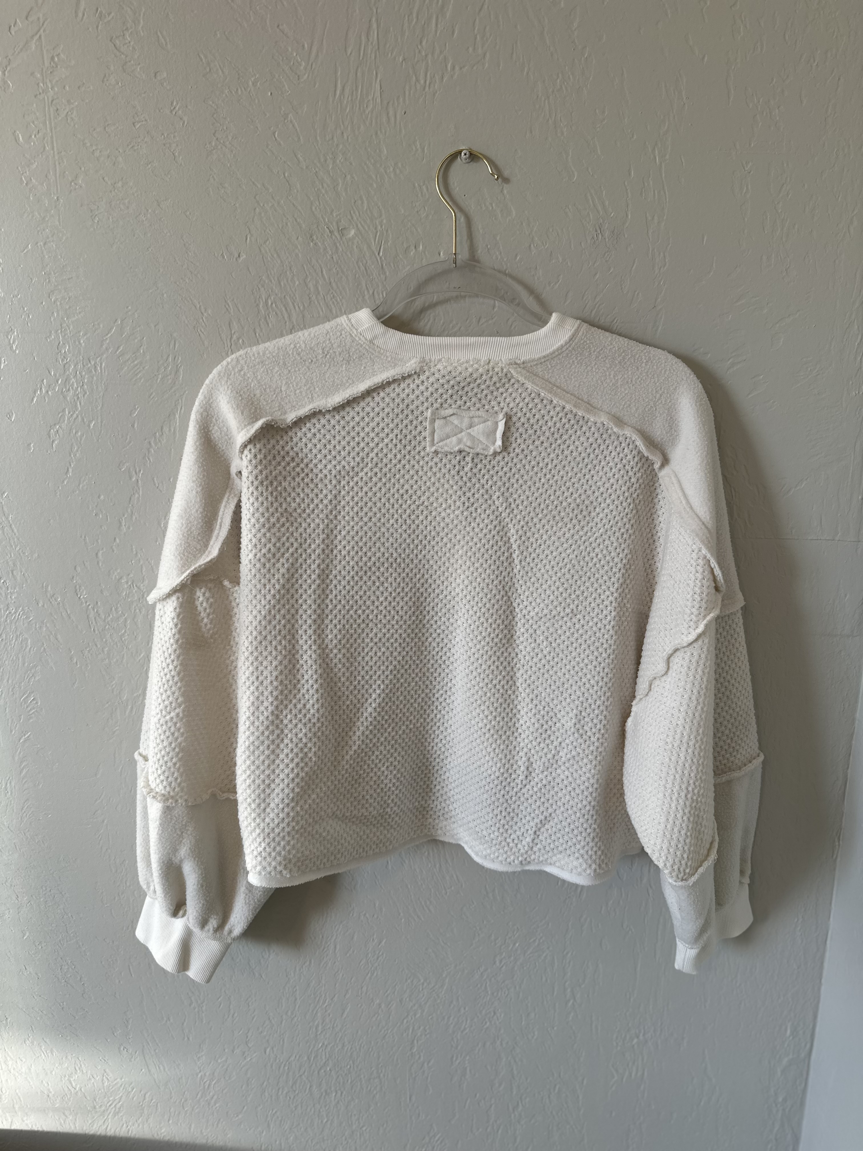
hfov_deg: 56.8
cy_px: 576
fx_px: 798
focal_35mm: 24
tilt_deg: -13.4
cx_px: 432
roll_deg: +0.0
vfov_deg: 71.6
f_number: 1.78
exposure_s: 1/150
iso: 64
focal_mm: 6.86
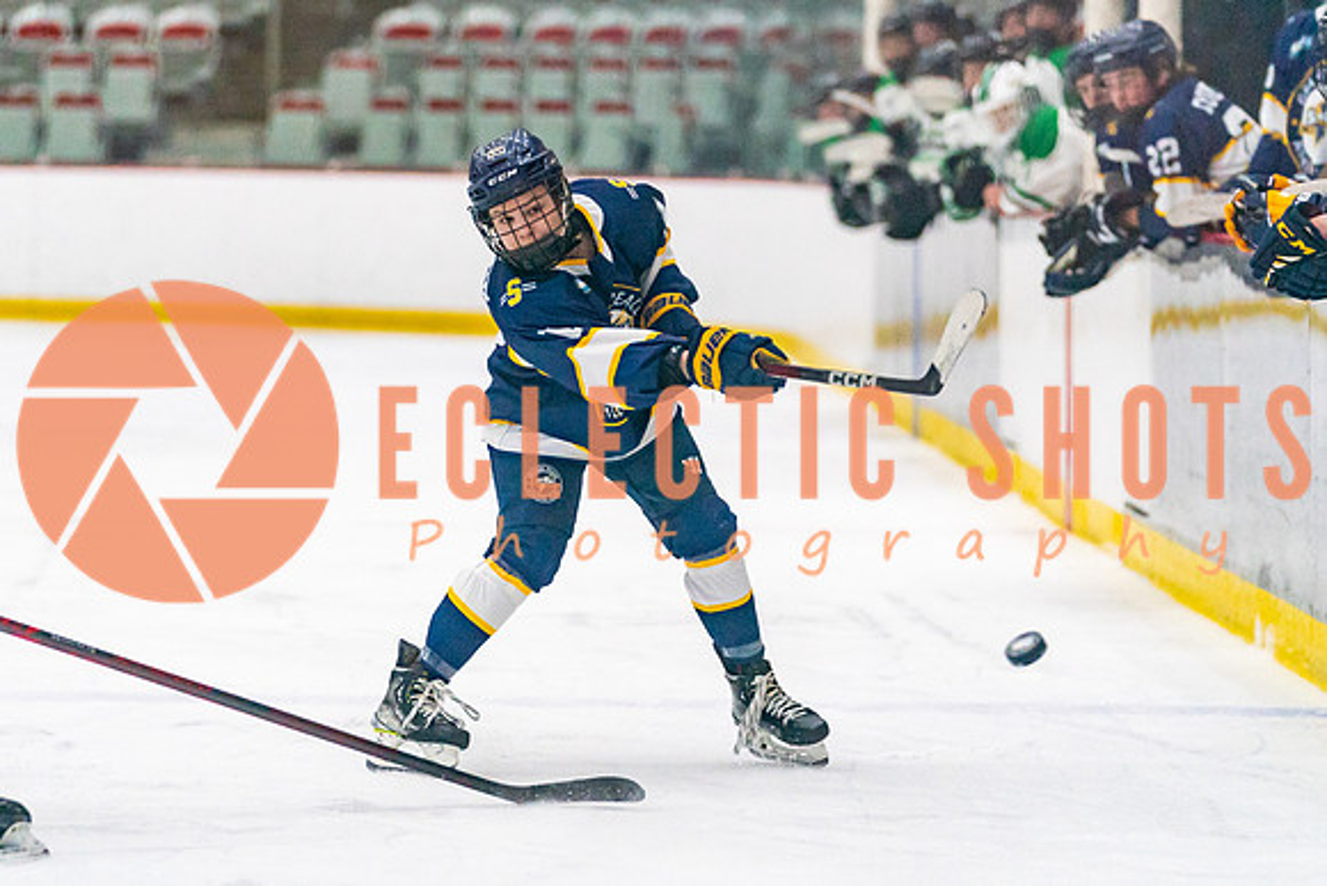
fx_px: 7958
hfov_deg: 9.5
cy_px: 465
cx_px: 556
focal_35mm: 216
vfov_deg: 6.4
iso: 4000
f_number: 2.8
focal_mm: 148
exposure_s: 1/1600
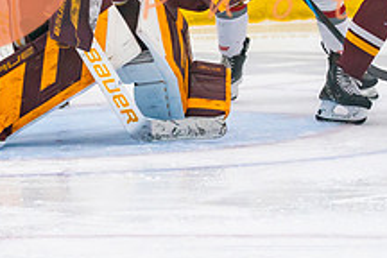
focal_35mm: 373
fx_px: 4009
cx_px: 125
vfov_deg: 3.7
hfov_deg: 5.5
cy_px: -5
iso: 2000
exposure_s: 1/640
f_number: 2.8
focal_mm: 95
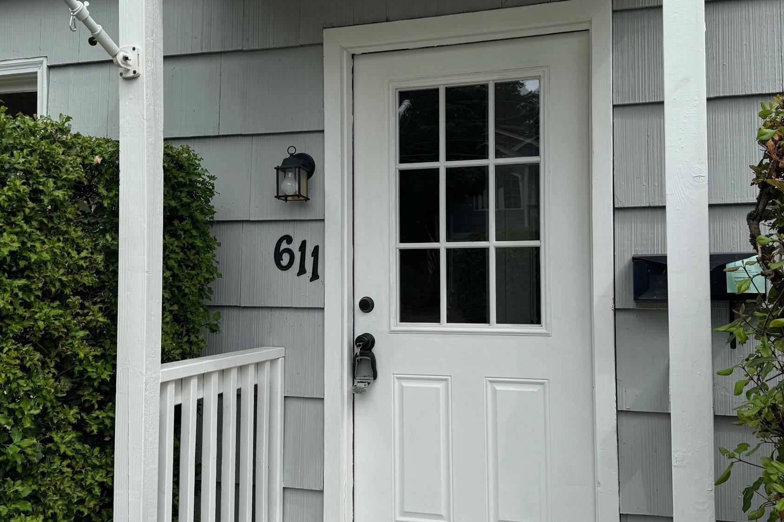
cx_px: 394
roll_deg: -1.0
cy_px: 236
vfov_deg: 38.8
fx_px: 740
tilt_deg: +1.5
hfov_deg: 55.8
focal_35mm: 34
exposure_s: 1/2174
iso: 80
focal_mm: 6.76
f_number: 1.78
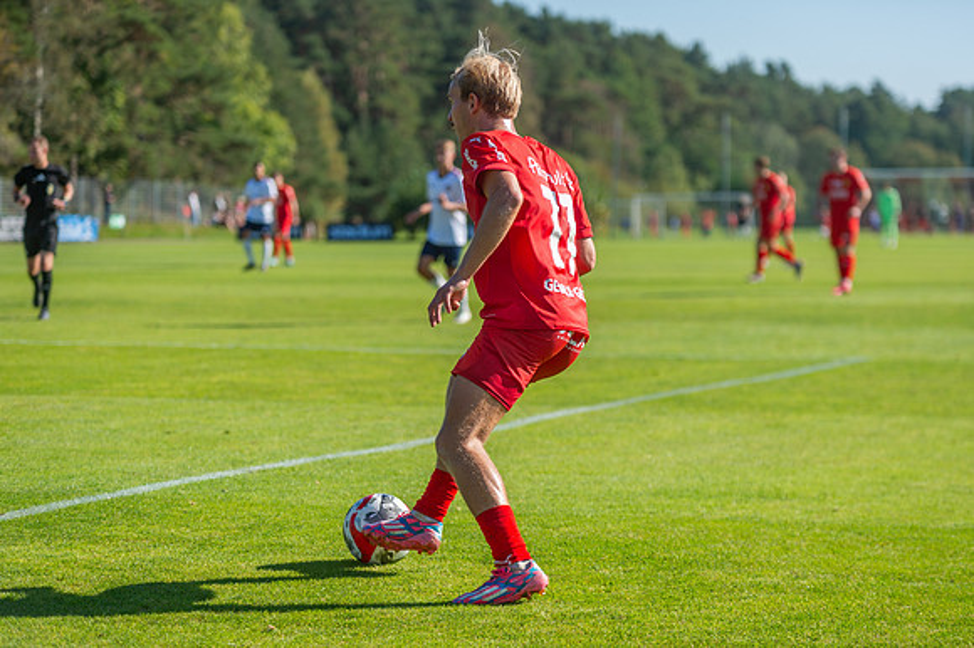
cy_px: 324
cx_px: 487
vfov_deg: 12.8
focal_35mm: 107
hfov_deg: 19.1
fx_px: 2892
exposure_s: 1/1600
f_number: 3.2
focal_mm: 105
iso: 125
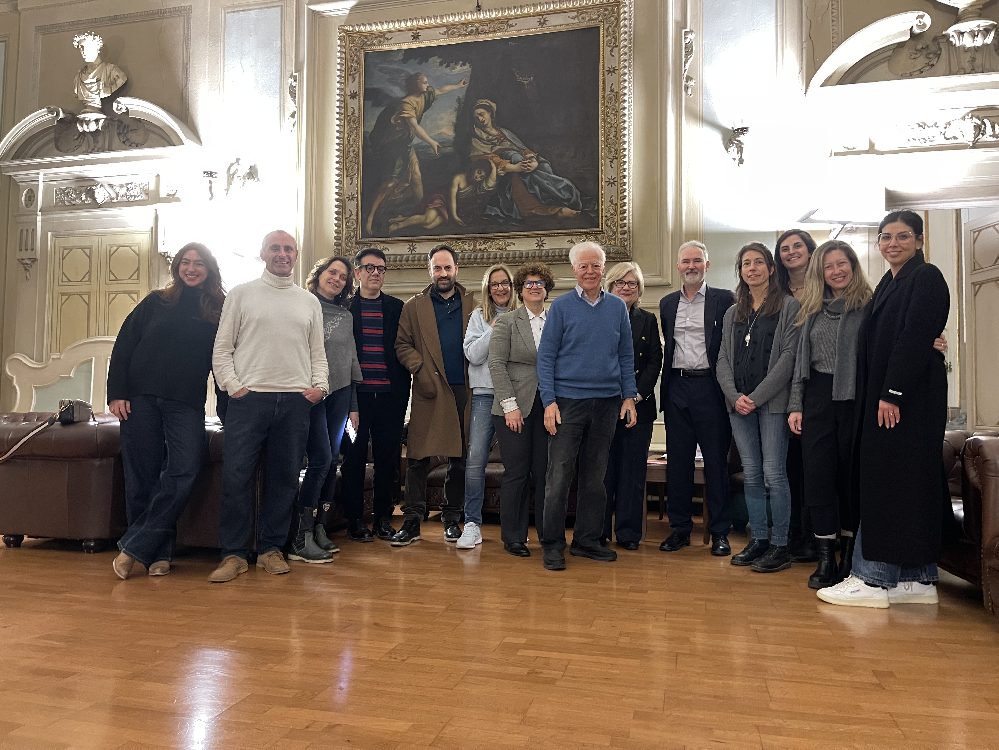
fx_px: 721
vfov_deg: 54.9
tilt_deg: +2.8
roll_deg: -0.2
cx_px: 500
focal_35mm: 25
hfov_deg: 69.4
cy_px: 375
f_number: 1.6
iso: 1000
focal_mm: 5.1
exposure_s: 1/20
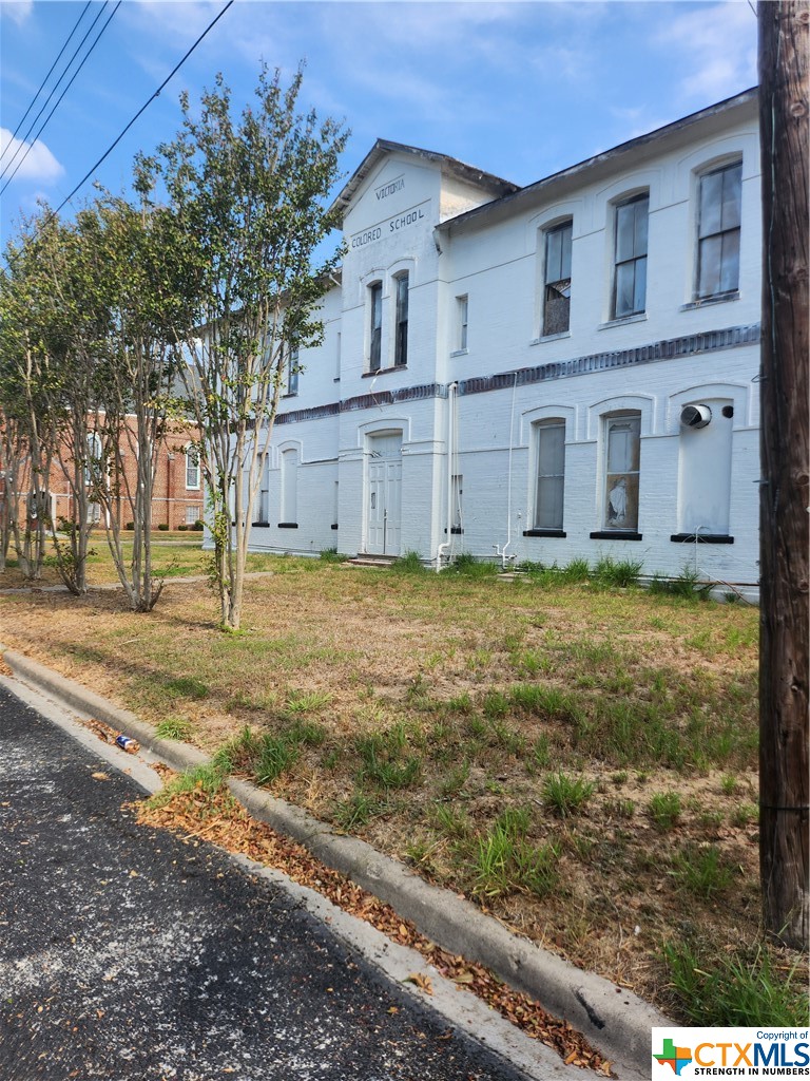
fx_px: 749
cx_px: 405
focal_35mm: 24
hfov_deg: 56.8
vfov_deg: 71.6
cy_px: 540
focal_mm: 5
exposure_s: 1/1559
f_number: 1.8
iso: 50
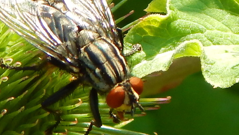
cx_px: 79
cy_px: 45
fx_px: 475
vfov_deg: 16.1
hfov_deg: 28.0
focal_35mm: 75
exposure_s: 1/320
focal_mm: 8.6
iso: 125
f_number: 3.7
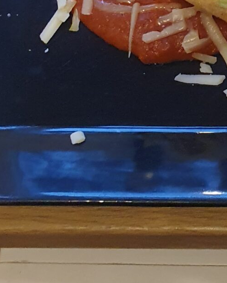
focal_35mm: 105
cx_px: 314
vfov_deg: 16.7
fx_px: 882
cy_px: -133
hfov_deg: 14.0
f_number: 2.4
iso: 500
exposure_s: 1/50
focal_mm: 4.32
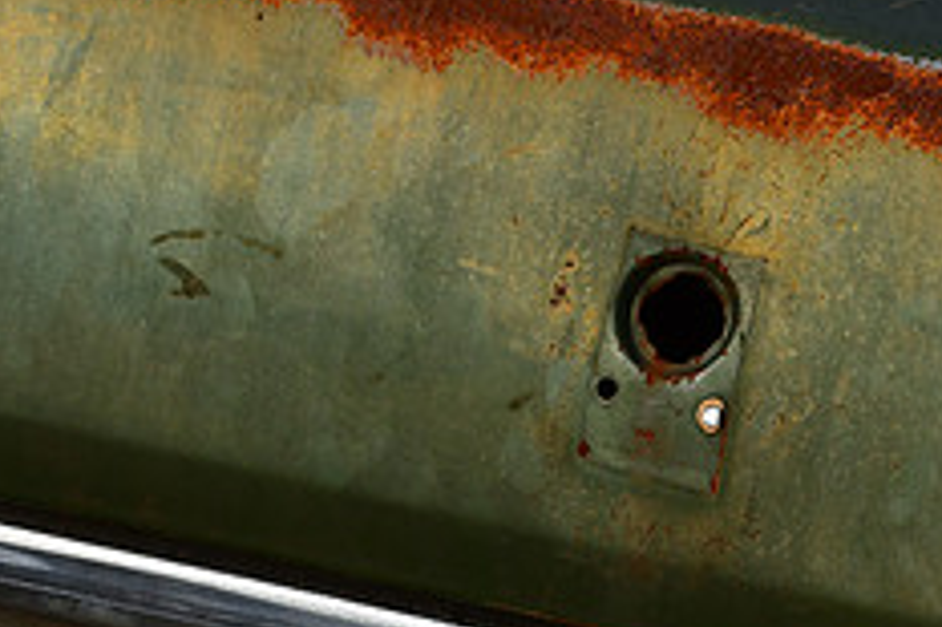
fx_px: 3713
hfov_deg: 14.2
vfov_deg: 9.5
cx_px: 962
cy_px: 694
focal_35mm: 142
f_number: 9
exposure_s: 1/320
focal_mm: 38
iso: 200
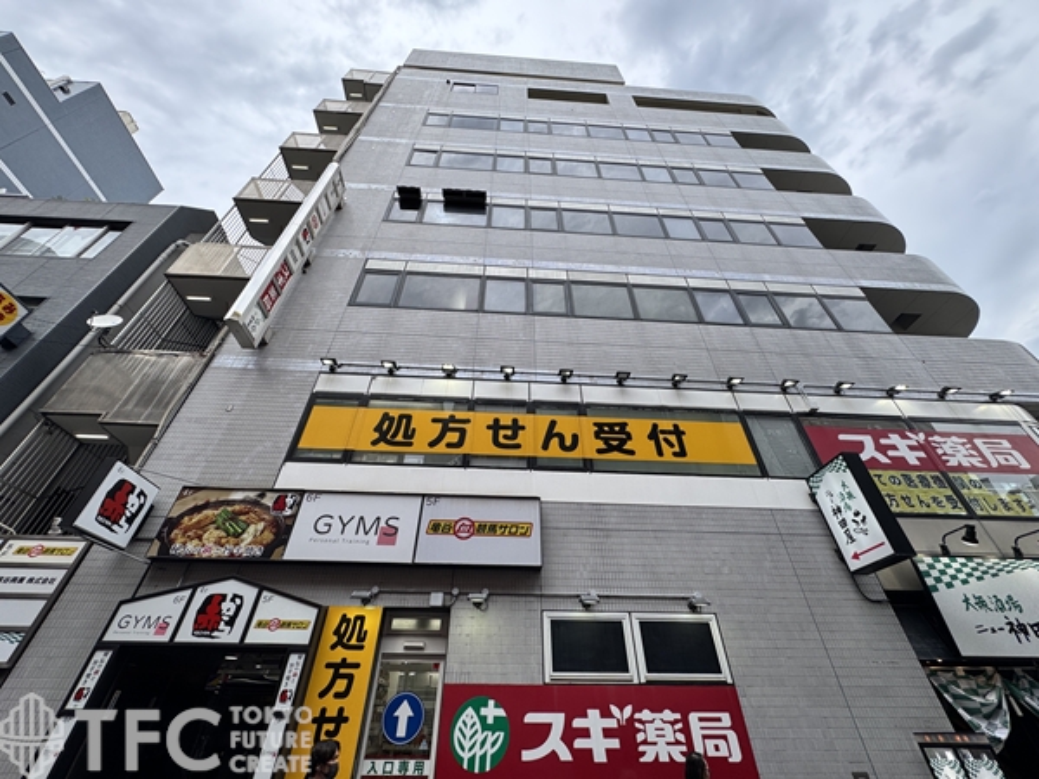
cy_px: 390
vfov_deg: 85.7
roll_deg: +0.6
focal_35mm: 14
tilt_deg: +39.7
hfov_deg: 102.1
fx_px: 420
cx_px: 520
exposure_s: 1/636
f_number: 2.2
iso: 40
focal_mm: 2.22
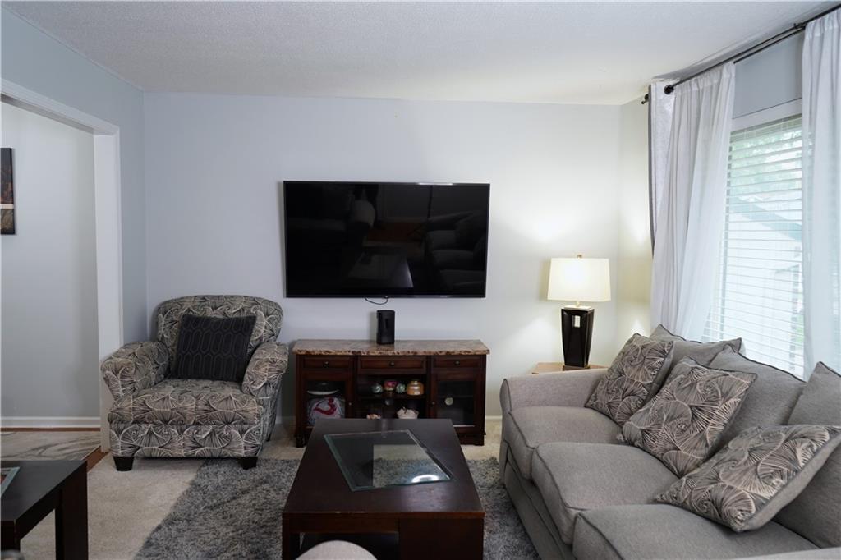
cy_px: 280
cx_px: 420
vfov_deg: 46.4
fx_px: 654
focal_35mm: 28
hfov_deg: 65.5
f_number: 3.5
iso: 800
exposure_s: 1/30
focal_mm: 28
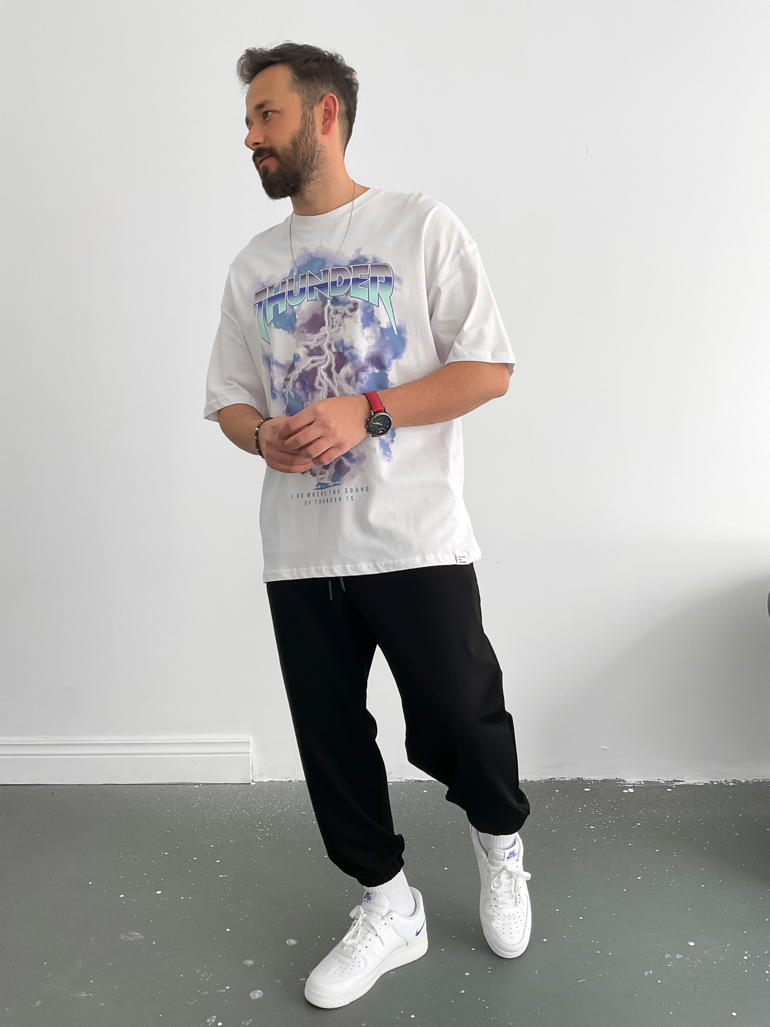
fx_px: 860
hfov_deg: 48.2
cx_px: 385
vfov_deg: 61.7
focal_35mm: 29
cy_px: 514
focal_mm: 3
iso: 25
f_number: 1.8
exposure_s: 1/120
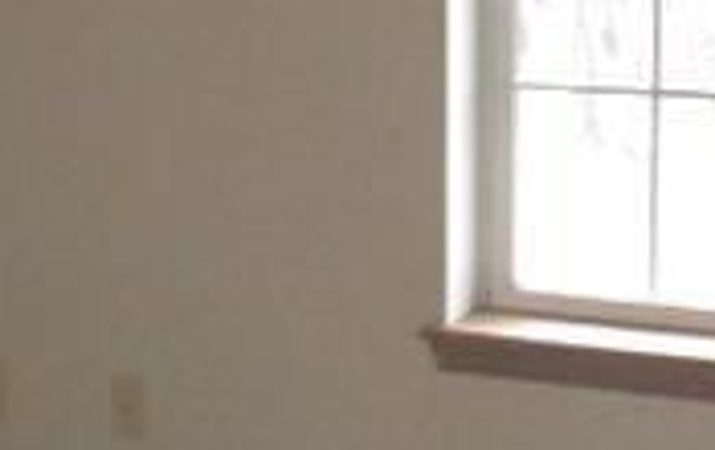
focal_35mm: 116
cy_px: 160
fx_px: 2264
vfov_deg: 11.3
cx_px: 372
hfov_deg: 17.9
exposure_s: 1/250
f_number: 3.2
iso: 800
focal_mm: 5.3
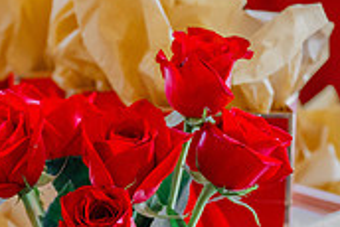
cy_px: 200
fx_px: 1371
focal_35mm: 145
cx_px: 59
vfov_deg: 9.4
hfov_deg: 14.1
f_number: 2.8
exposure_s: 1/80
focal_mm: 43
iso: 1250
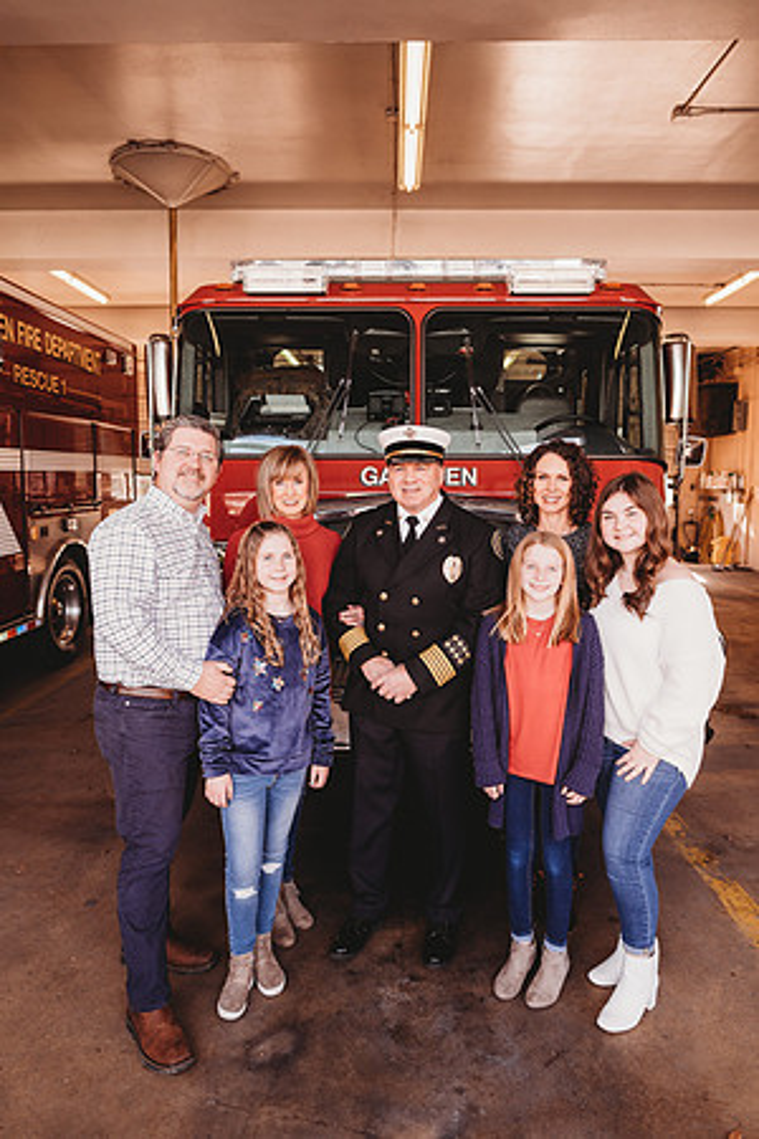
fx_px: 759
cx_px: 380
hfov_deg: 53.1
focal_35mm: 24
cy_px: 570
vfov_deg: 73.7
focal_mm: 24
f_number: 3.2
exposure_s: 1/250
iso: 250
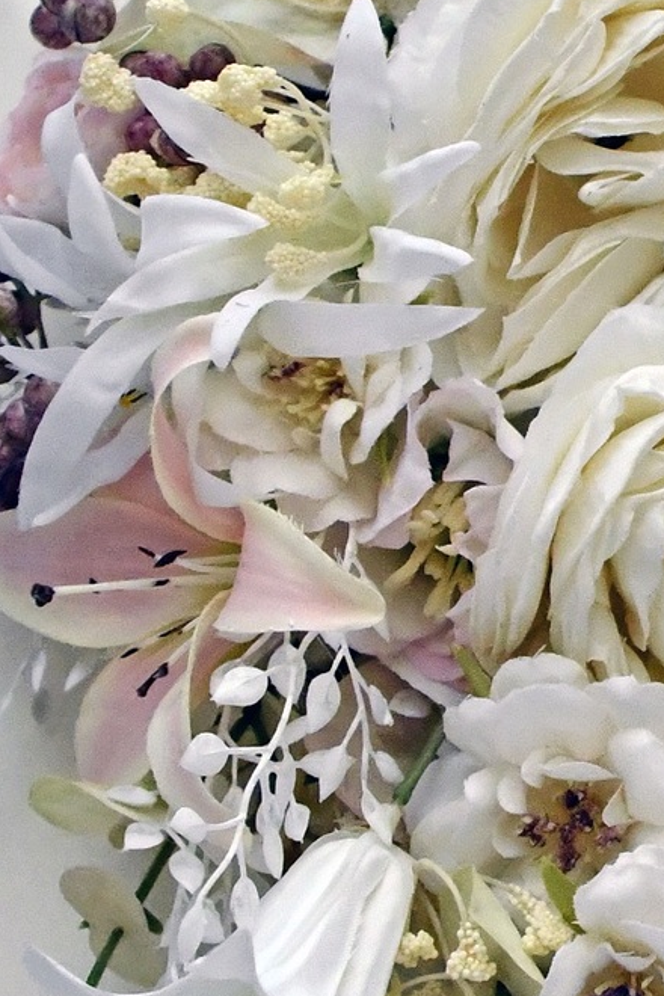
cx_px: 1029
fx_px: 3320
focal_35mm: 120
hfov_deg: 10.9
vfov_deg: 17.0
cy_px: 355
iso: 4000
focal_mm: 22
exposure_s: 1/400
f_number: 3.8
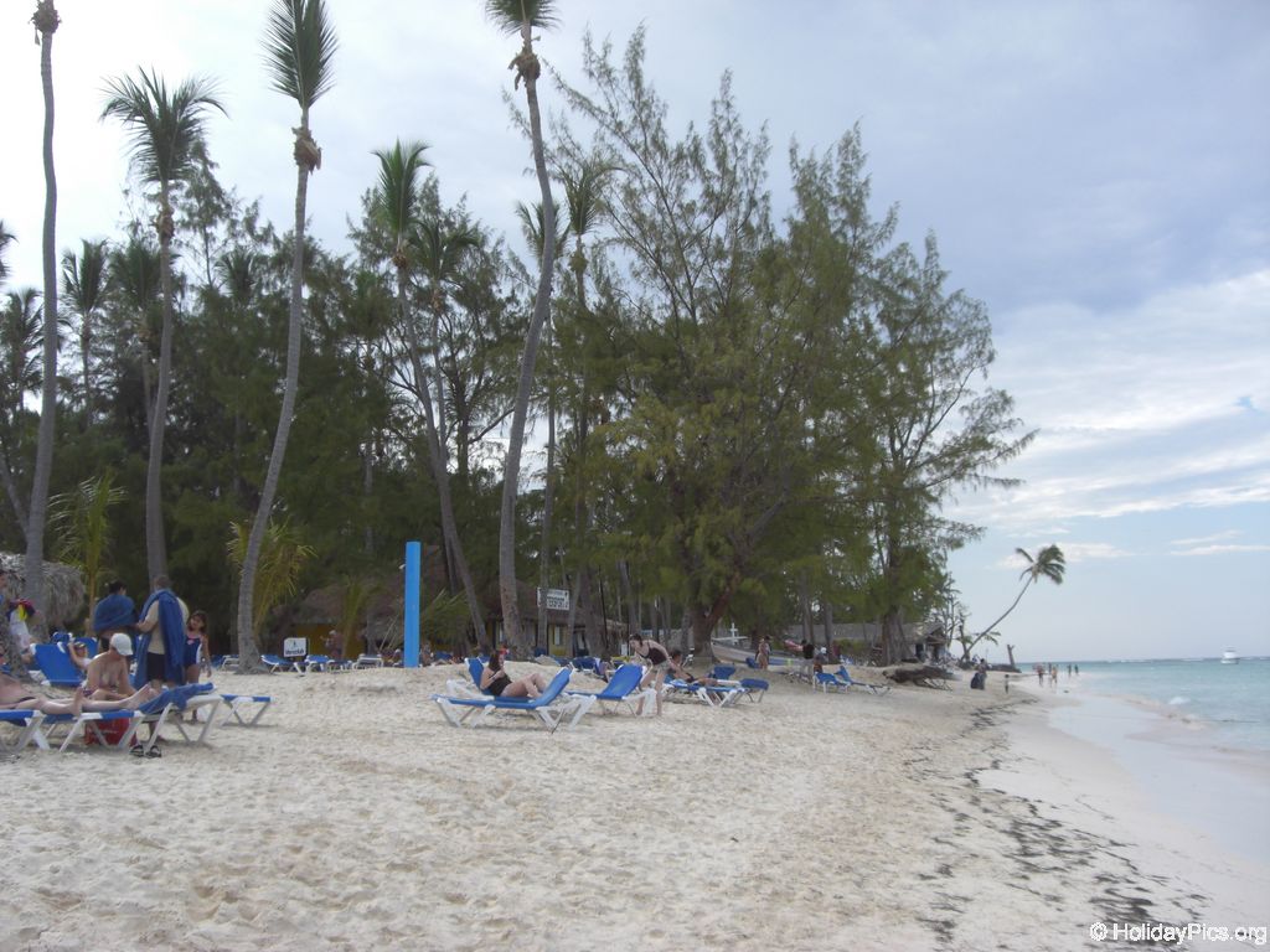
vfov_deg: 37.7
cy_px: 476
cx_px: 635
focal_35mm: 38
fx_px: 1394
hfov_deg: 49.0
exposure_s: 1/640
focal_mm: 6.2
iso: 64
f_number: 2.7
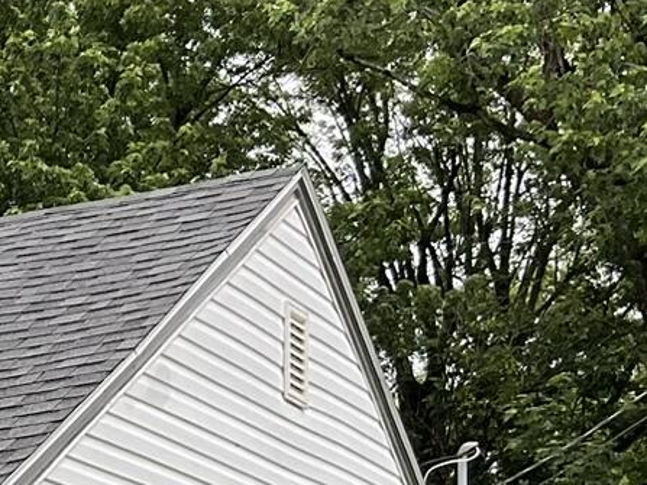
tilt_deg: +4.0
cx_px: -486
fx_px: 2485
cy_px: 775
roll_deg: -1.2
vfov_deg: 10.7
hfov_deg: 13.4
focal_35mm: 133
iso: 16
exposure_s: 1/264
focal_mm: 3
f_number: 1.8
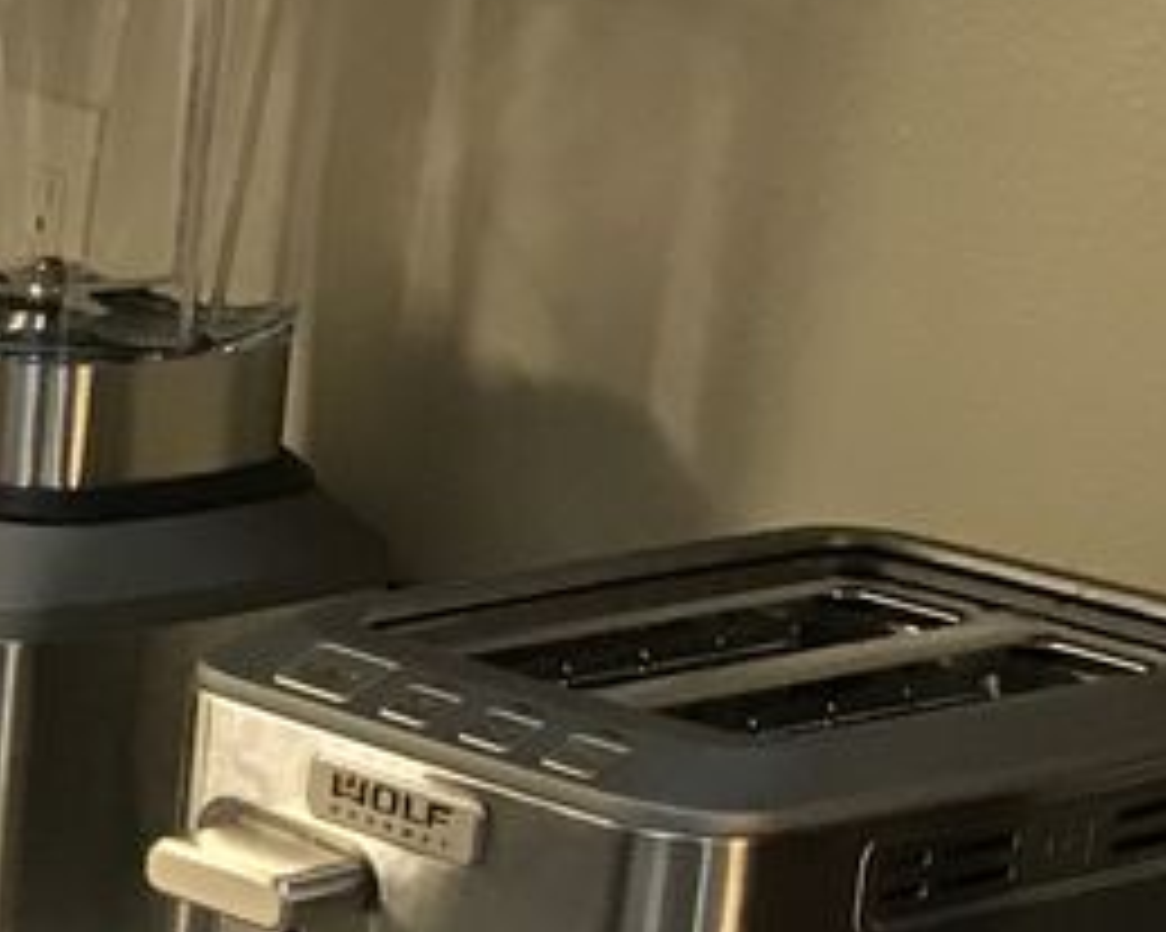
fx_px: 4657
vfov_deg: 11.4
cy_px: 792
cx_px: -1198
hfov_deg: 12.5
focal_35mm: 135
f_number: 1.8
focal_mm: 3.99
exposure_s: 1/15
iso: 50
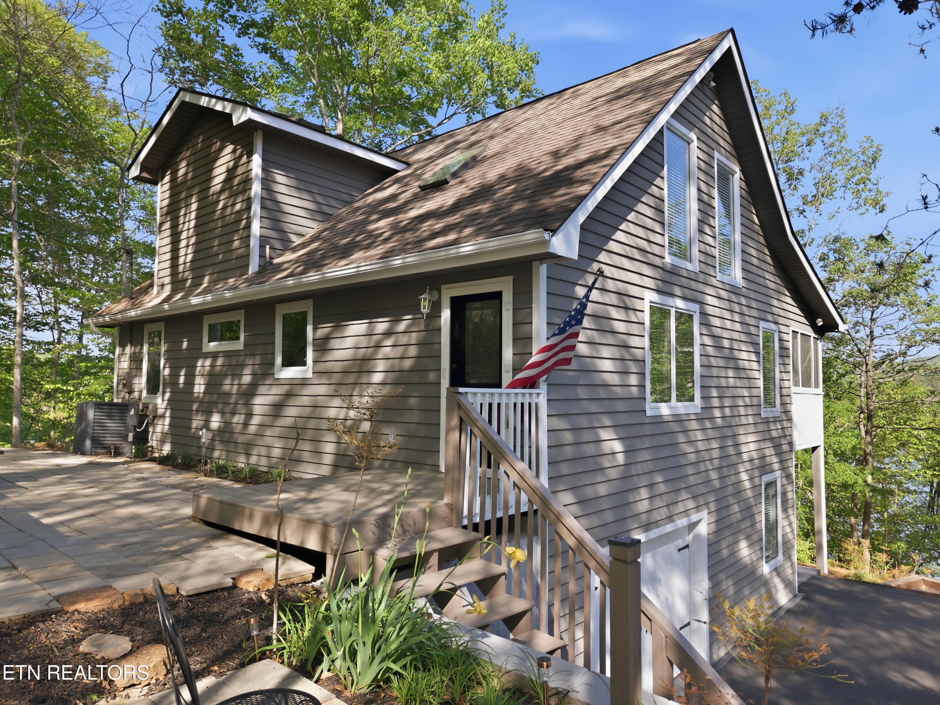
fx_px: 652
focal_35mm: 24
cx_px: 470
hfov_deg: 71.6
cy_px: 352
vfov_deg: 56.8
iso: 160
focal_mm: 8.7
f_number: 1.8
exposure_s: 1/40
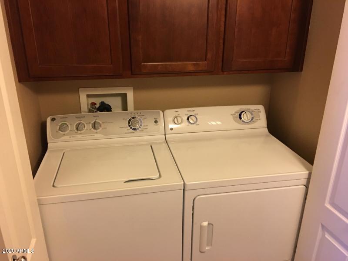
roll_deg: -0.5
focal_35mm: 29
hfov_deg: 61.7
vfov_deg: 48.2
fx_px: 292
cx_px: 174
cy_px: 130
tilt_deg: -20.1
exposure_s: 1/4
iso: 64
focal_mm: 4.15
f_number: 2.2
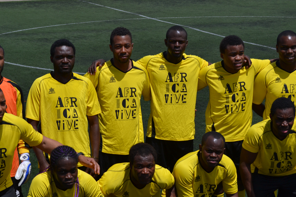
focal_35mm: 113
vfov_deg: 12.1
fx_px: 929
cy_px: 97
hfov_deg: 18.1
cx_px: 136
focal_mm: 60
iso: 320
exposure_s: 1/2000
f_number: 7.1
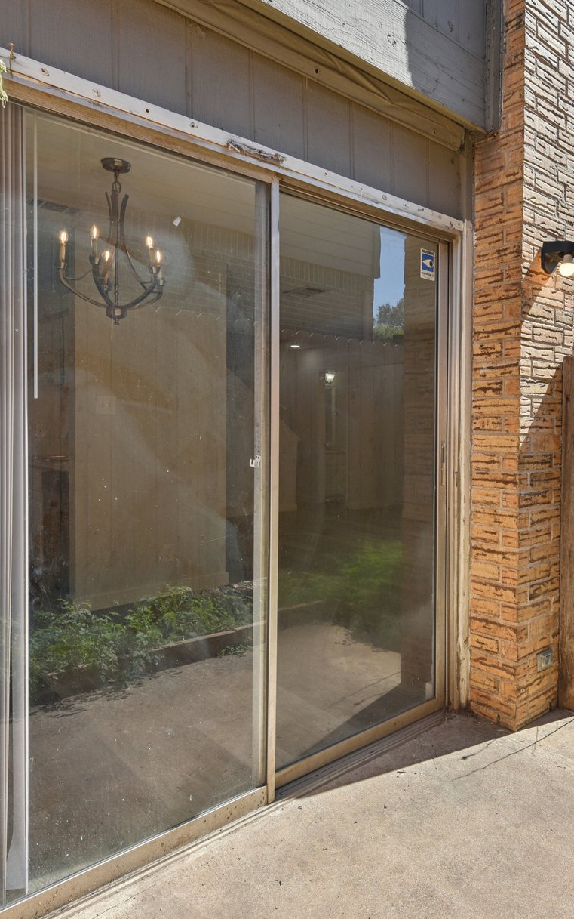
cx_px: 382
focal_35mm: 24
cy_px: 432
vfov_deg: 74.7
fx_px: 600
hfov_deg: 50.2
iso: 100
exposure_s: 1/200
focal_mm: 14
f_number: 8
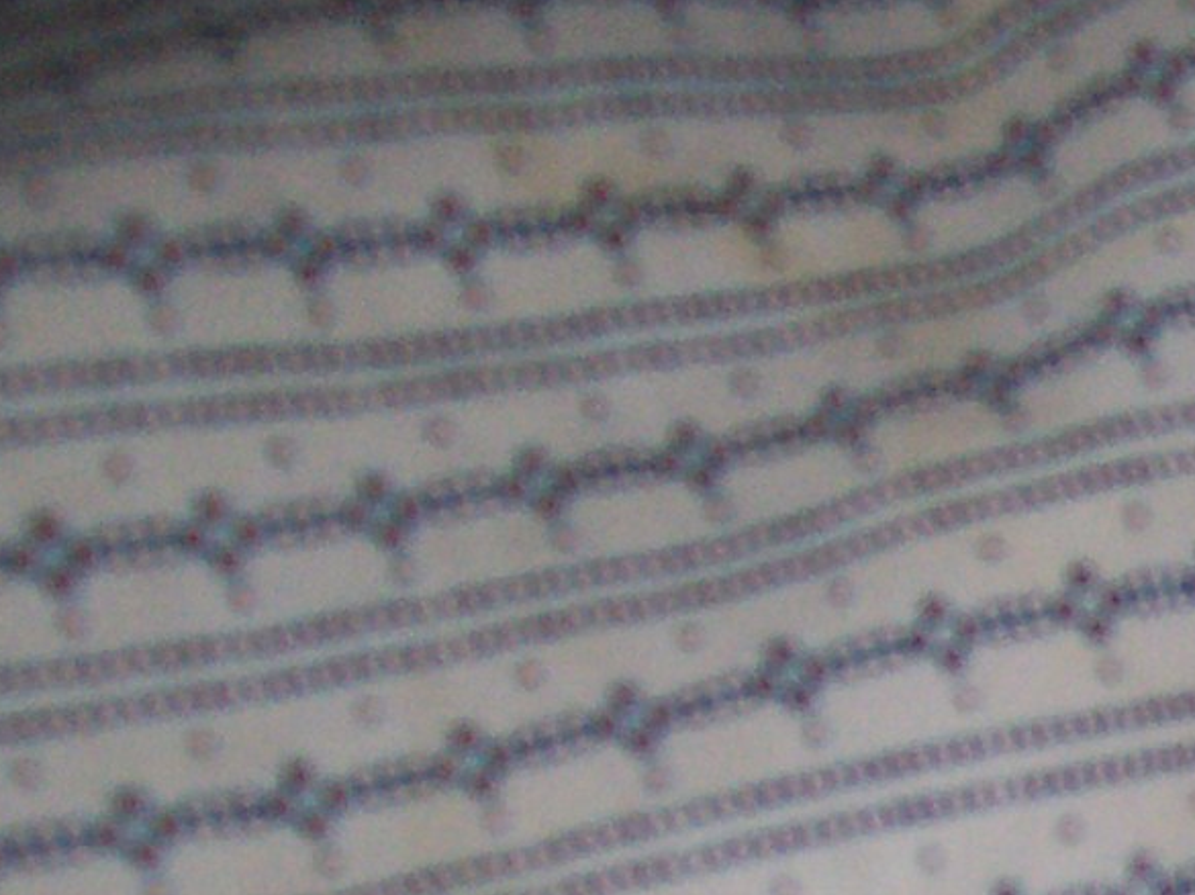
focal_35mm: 134
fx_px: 4623
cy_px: 1500
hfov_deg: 13.2
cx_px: 2208
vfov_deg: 10.5
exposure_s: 1/112
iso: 140
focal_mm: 5.6
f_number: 2.7
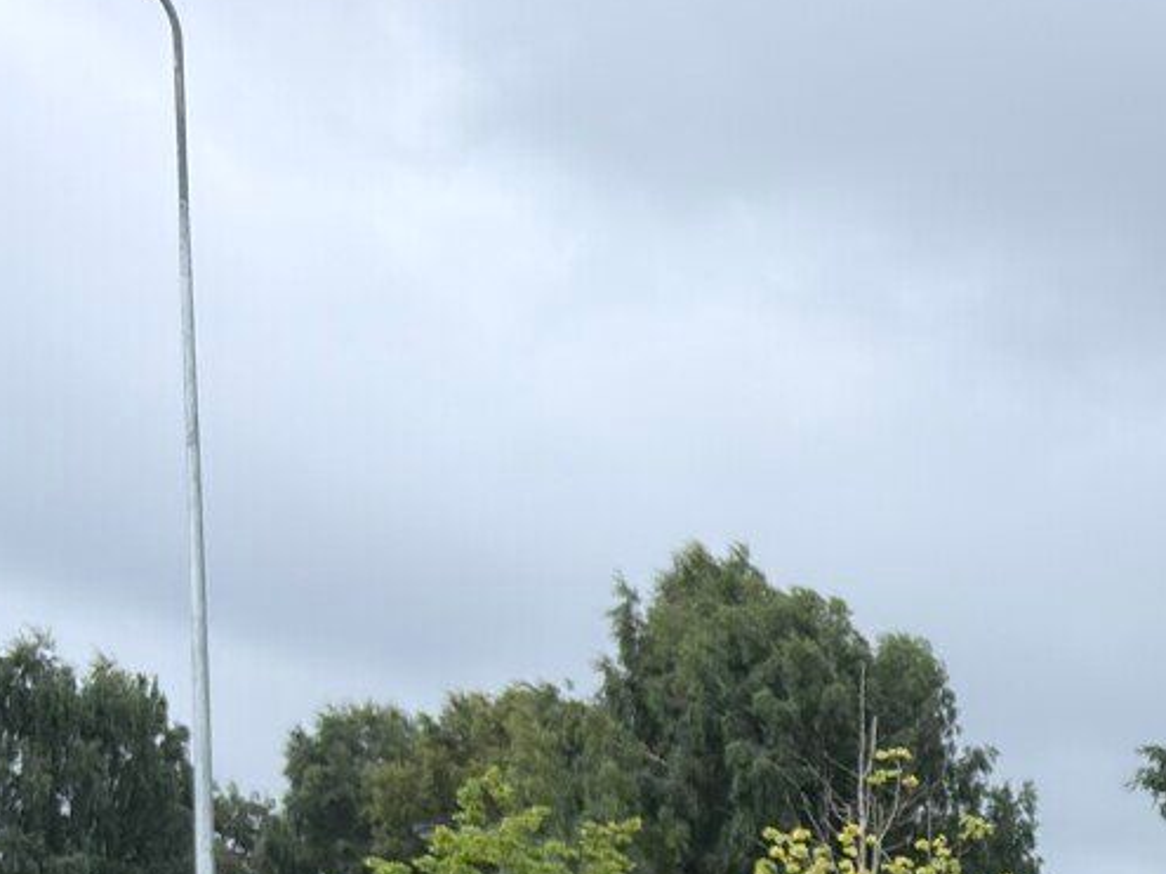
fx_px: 4378
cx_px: 2040
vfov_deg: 10.6
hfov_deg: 13.7
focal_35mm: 130
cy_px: 1611
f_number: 1.6
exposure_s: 1/709
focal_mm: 5.96
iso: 32
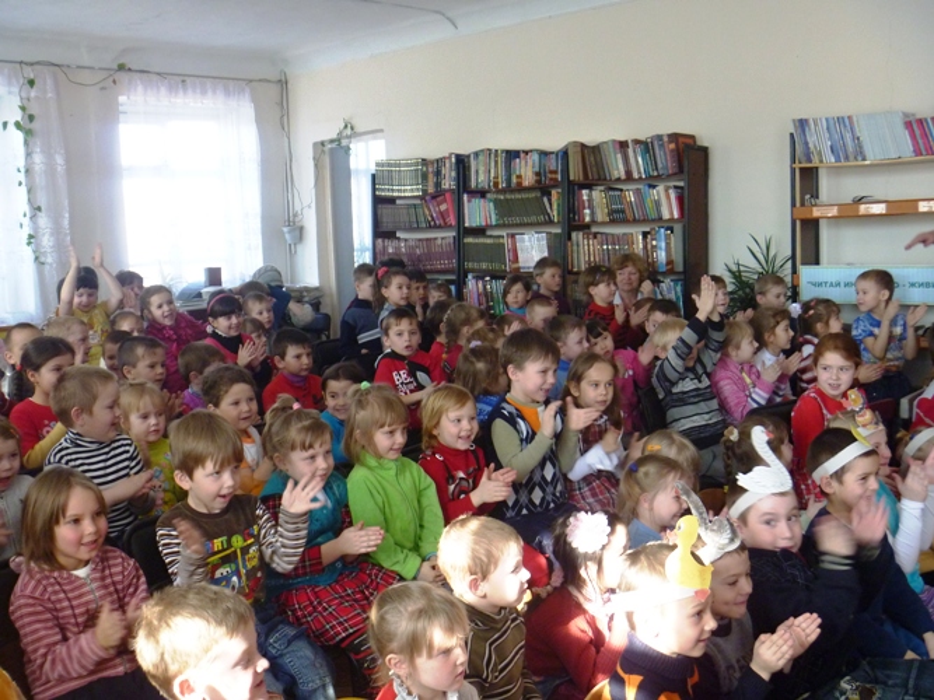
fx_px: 944
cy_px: 350
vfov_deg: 40.7
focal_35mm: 35
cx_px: 467
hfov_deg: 52.6
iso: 320
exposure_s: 1/60
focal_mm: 6.3
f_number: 3.5
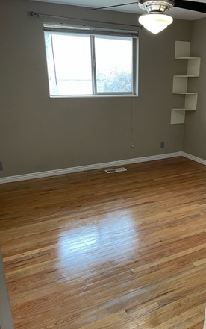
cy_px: 169
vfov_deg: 62.9
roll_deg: -0.1
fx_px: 269
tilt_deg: -18.3
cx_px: 133
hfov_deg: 41.5
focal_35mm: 30
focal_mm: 4.2
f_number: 1.6
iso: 160
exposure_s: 1/60
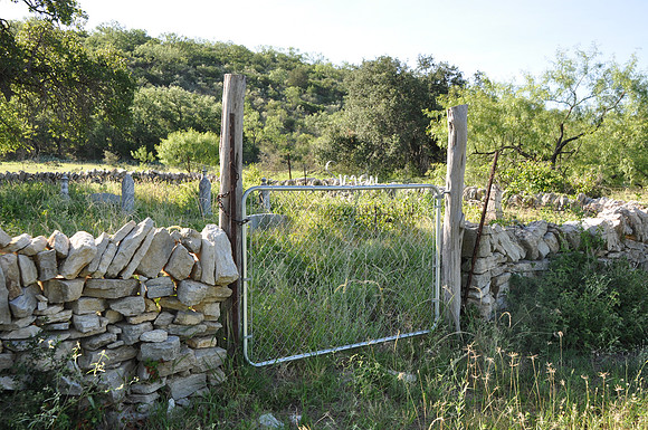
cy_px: 215
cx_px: 324
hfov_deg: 55.2
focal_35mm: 34
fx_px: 620
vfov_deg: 38.3
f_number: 7.1
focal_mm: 23
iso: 200
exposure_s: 1/200
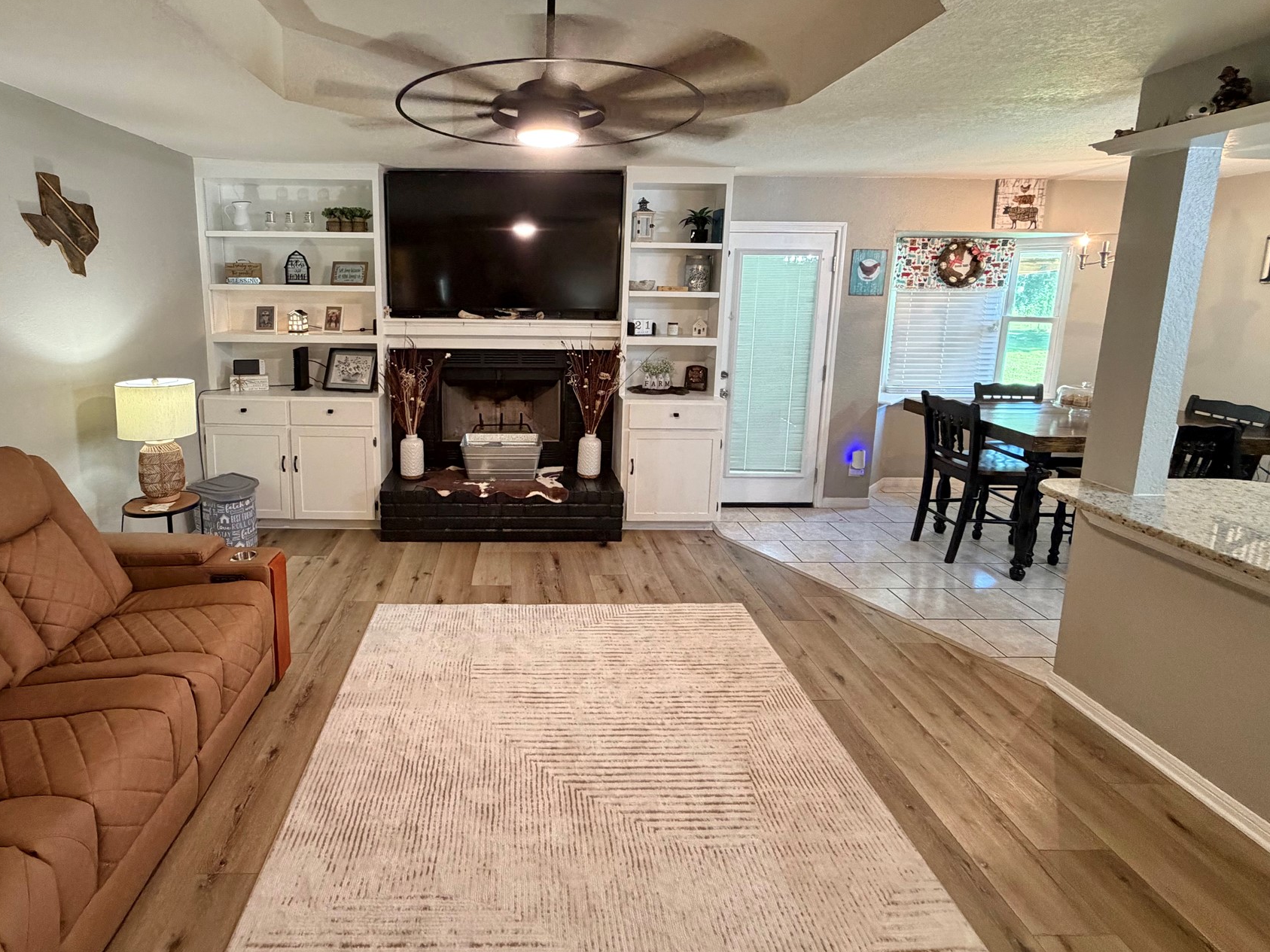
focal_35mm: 17
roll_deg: -0.2
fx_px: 624
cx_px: 525
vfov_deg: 73.9
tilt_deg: -8.5
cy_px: 382
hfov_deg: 90.2
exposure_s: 1/60
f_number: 2.2
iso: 400
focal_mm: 2.22
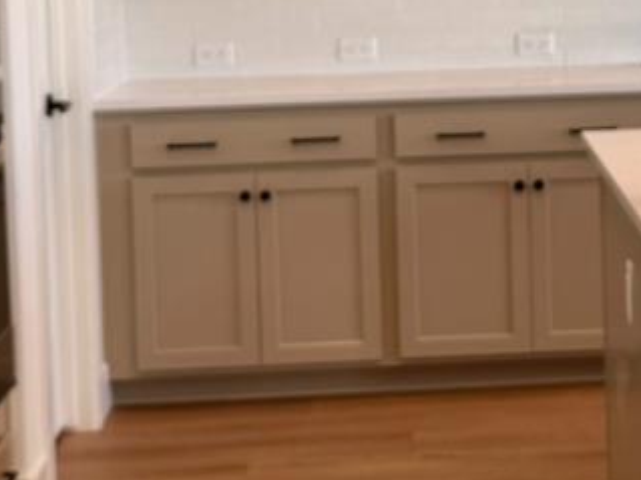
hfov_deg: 17.2
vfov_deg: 13.0
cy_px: 27
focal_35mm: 113
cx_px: 581
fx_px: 2092
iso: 64
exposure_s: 1/121
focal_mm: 6.76
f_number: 1.78
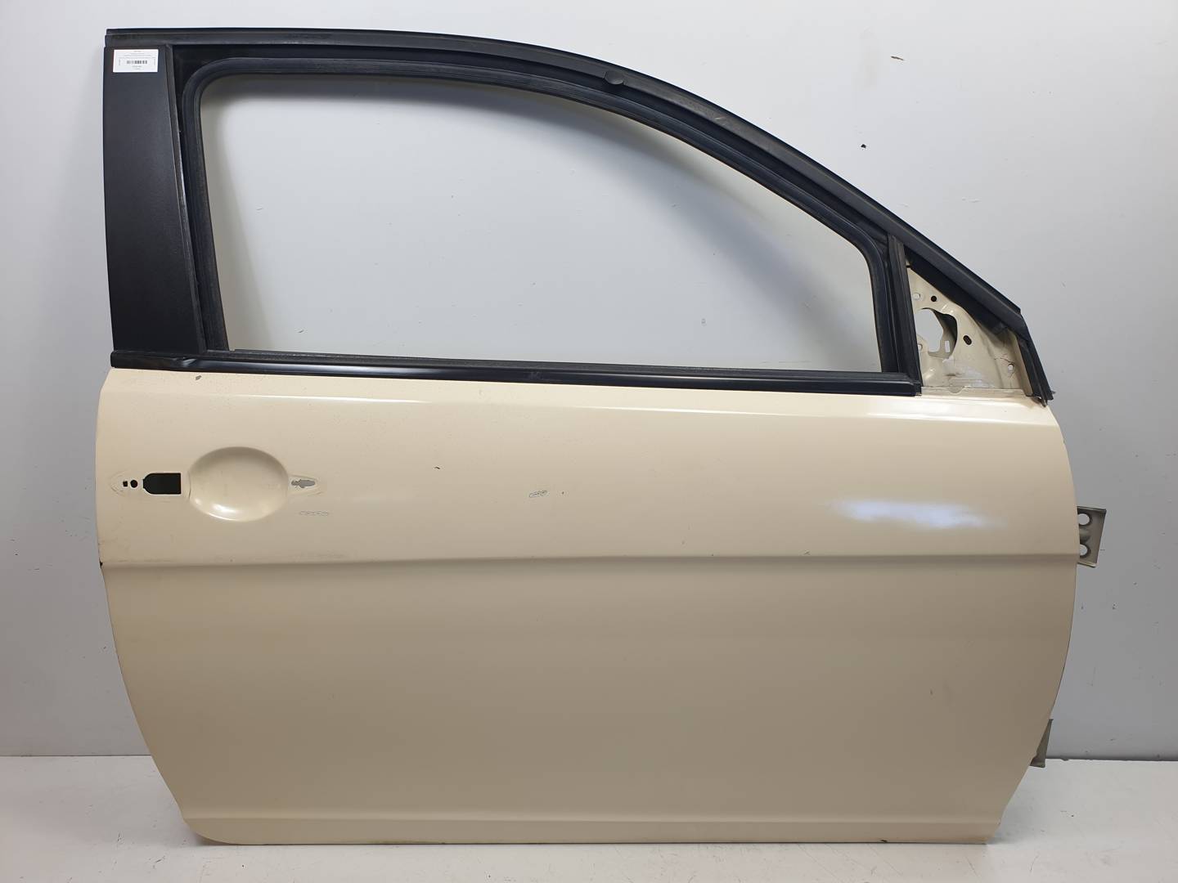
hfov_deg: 67.3
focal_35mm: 26
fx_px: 885
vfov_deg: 53.1
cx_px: 589
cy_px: 442
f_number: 2.4
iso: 50
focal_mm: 4.3
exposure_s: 1/111
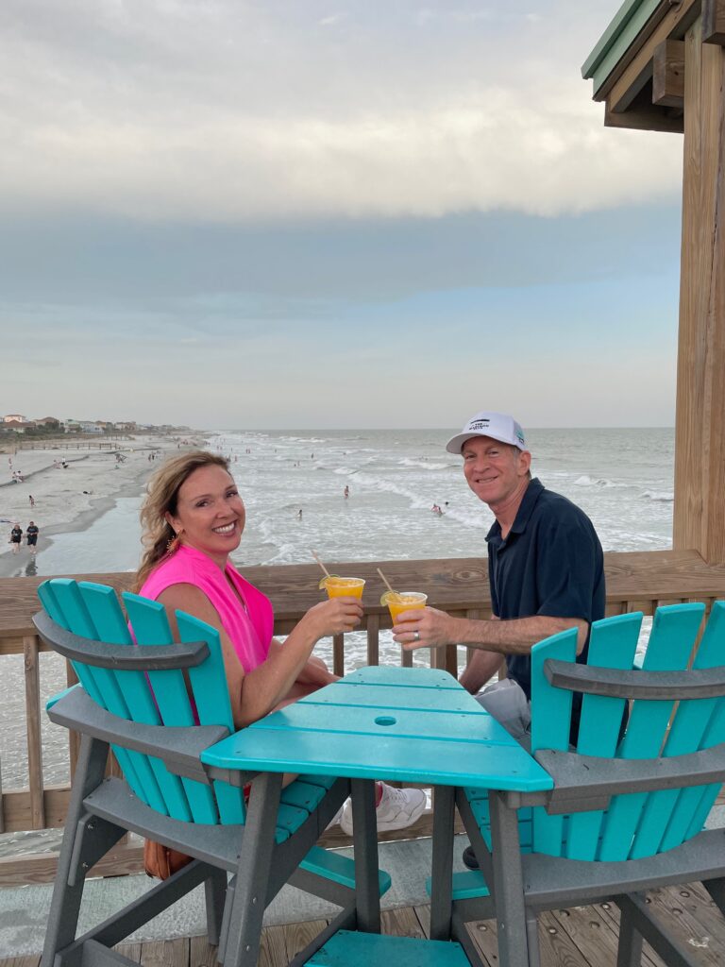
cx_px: 362
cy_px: 484
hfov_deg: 53.1
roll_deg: +0.3
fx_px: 726
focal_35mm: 26
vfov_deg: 67.3
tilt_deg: -4.1
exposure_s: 1/670
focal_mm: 4.2
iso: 32
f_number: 1.6
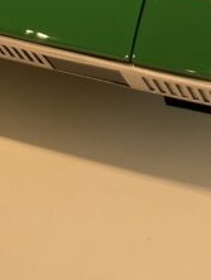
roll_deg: +1.8
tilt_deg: -15.2
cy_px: -269
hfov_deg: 11.5
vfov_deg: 13.3
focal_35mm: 129
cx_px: 172
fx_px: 1046
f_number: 1.8
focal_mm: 3.99
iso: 25
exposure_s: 1/100
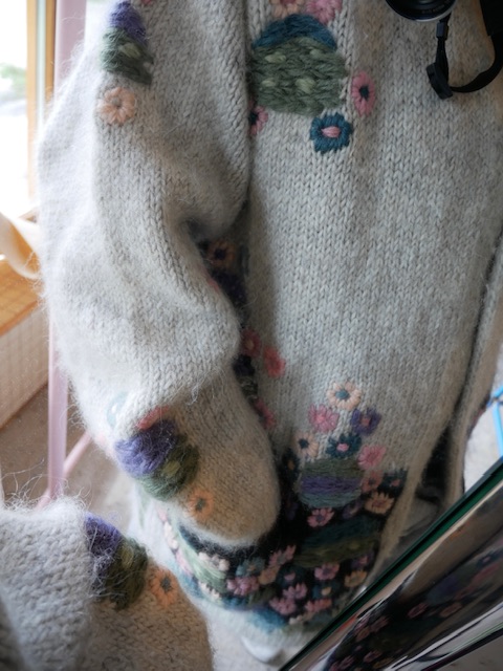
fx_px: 465
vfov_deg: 71.6
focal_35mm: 24
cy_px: 336
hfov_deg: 56.8
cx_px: 252
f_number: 3.5
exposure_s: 1/60
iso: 250
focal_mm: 12
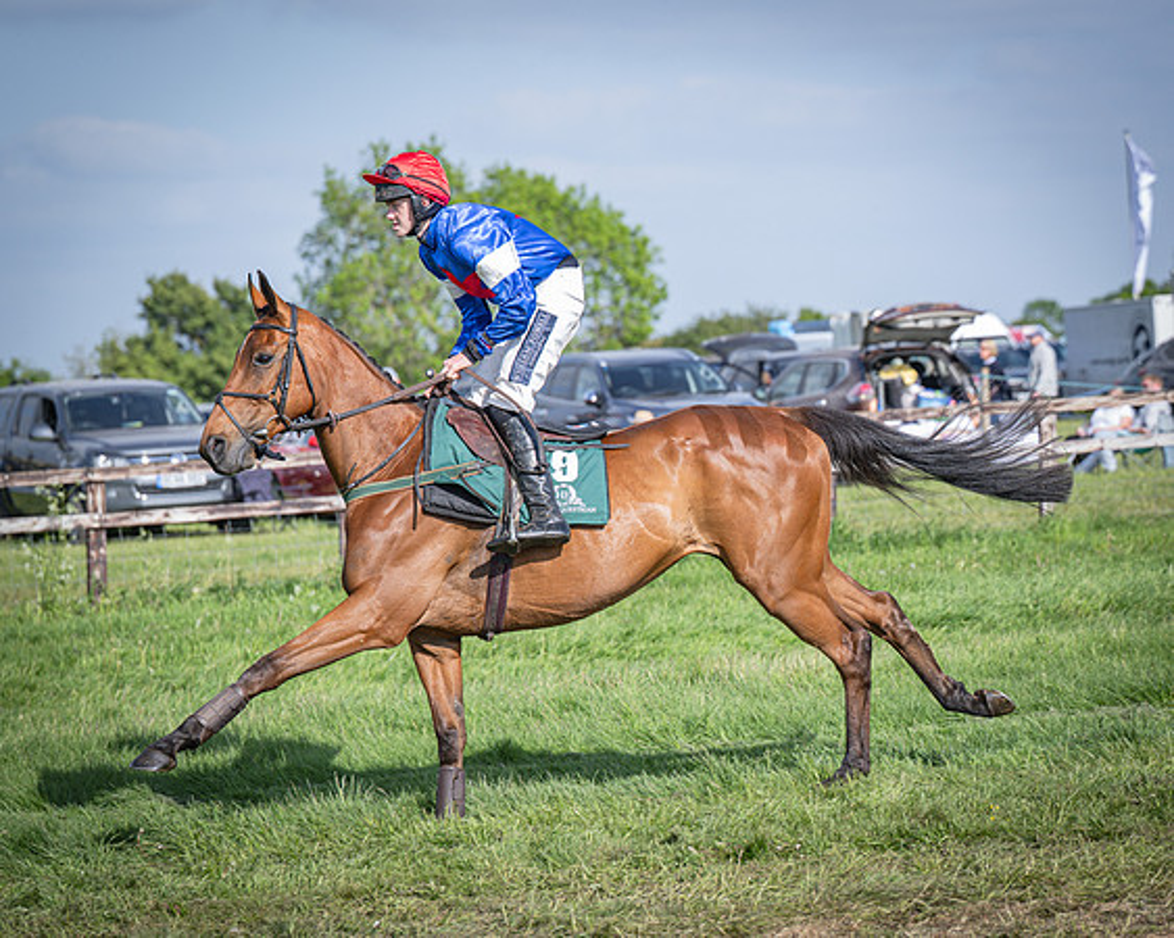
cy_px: 561
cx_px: 723
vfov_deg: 11.4
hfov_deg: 14.2
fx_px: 4713
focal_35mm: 136
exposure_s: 1/1600
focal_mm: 99
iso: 200
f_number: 3.5
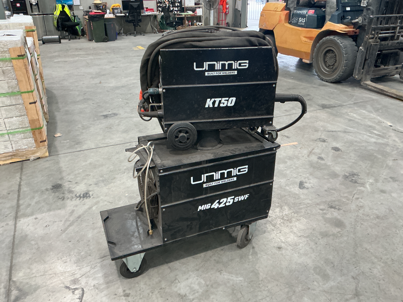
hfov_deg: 61.7
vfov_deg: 48.2
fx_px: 338
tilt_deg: -24.3
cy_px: 151
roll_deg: +0.3
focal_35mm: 29
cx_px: 202
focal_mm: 3
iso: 200
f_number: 1.8
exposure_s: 1/60
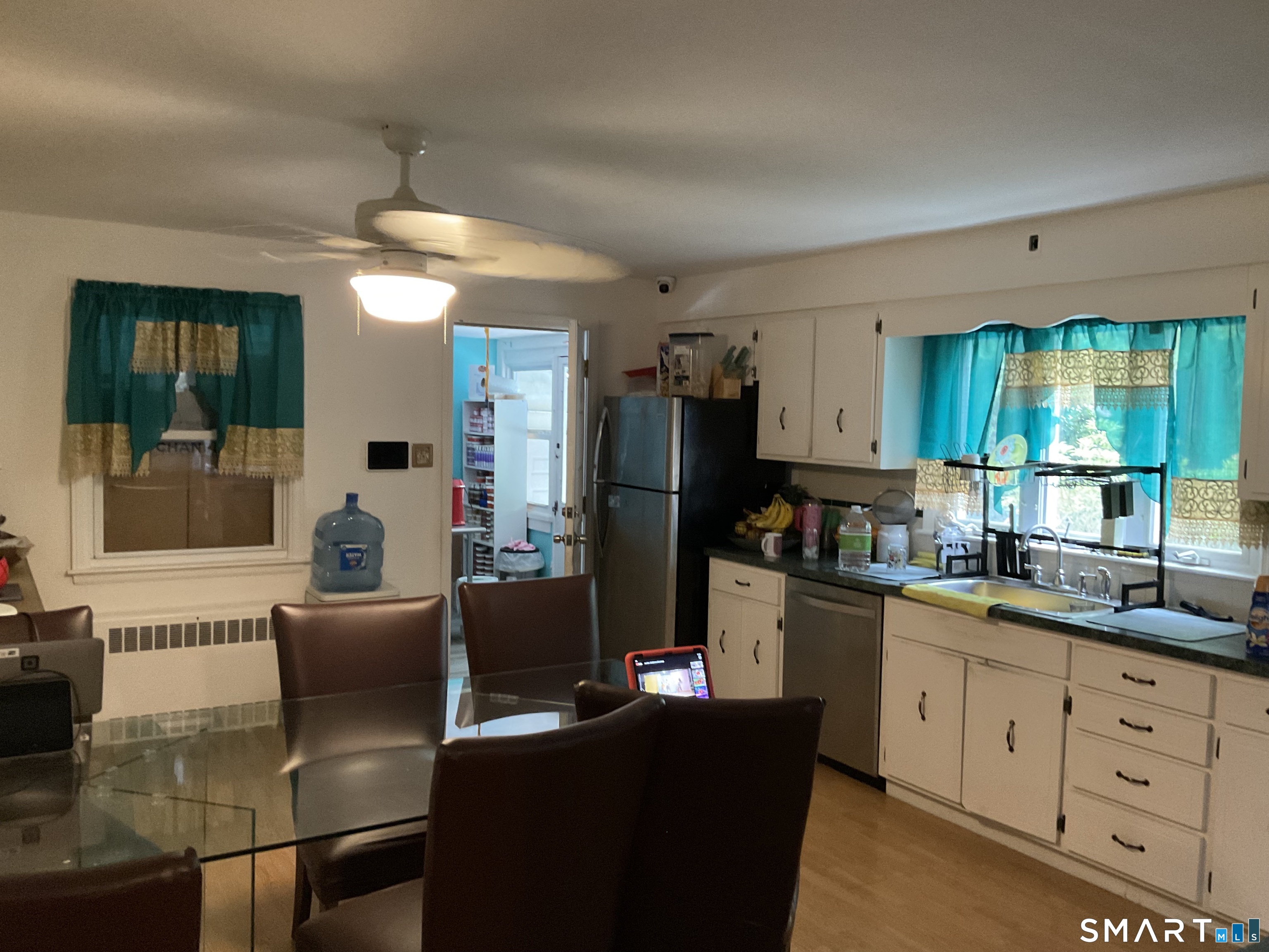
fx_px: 1063
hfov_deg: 61.7
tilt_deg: -2.9
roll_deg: -1.3
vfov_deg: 48.2
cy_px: 476
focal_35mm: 29
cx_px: 634
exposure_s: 1/30
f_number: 1.8
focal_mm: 3
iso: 400
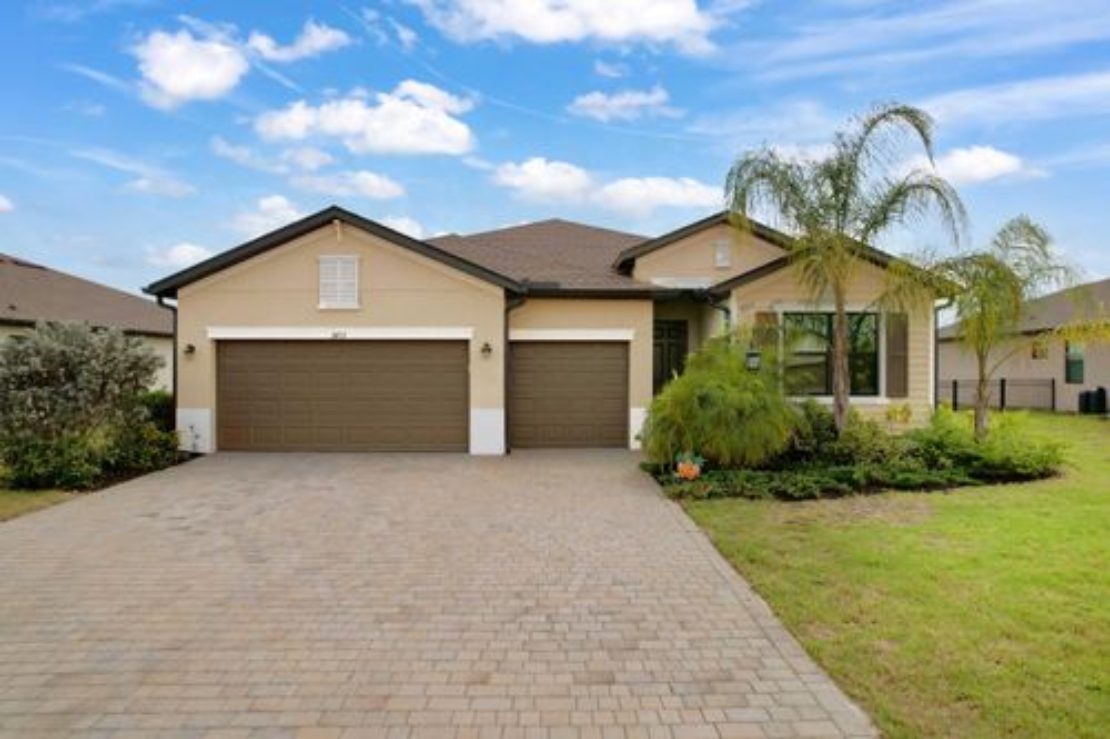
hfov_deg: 78.6
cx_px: 555
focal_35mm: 22
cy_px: 370
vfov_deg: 57.2
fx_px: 678
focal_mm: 8.38
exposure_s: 1/3000
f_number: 2.8
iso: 120
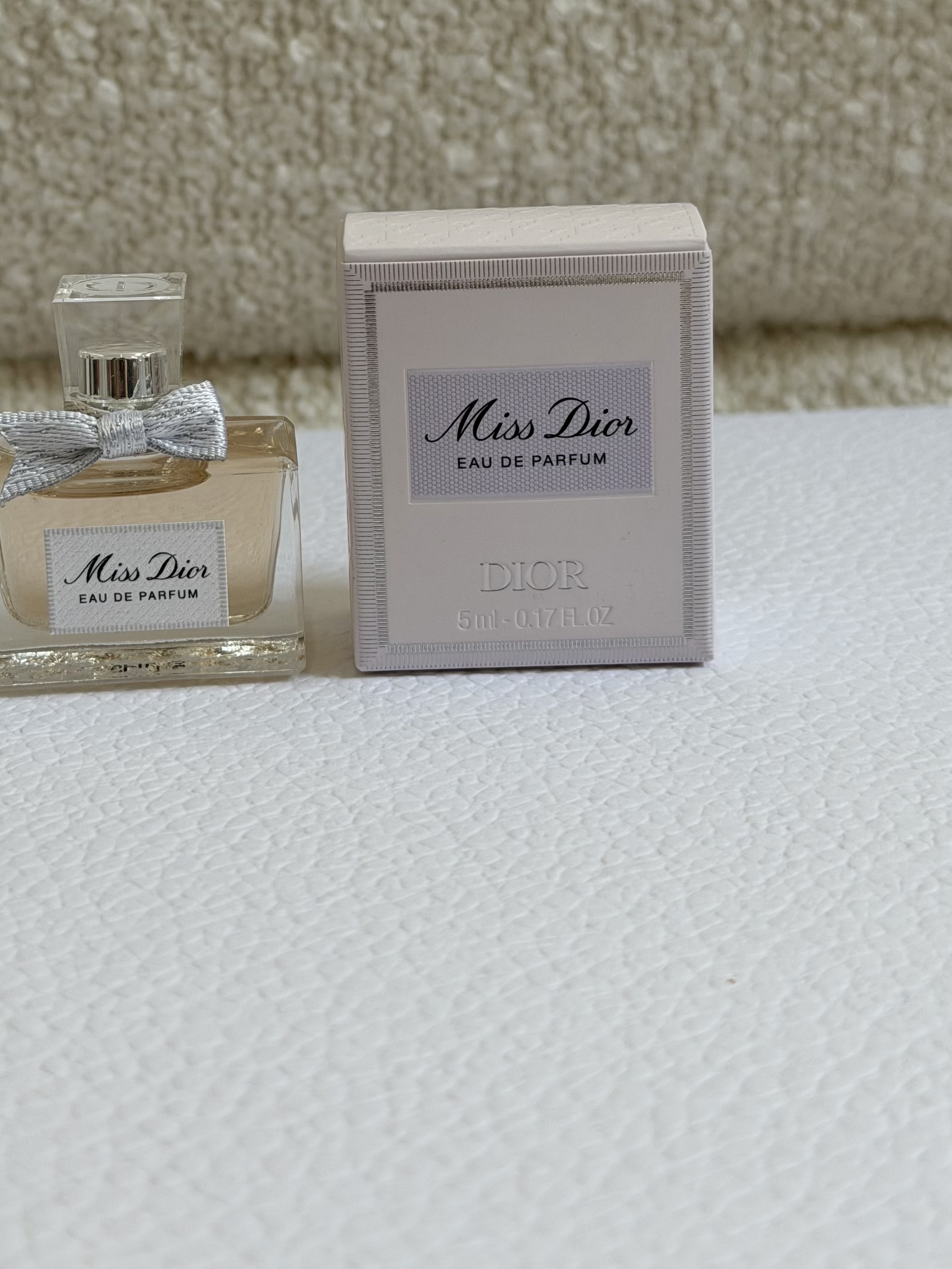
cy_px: 370
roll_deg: +3.0
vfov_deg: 27.5
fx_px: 2567
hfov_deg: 20.9
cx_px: 313
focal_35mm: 70
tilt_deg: -14.3
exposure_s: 1/127
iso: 50
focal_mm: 6.76
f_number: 1.78
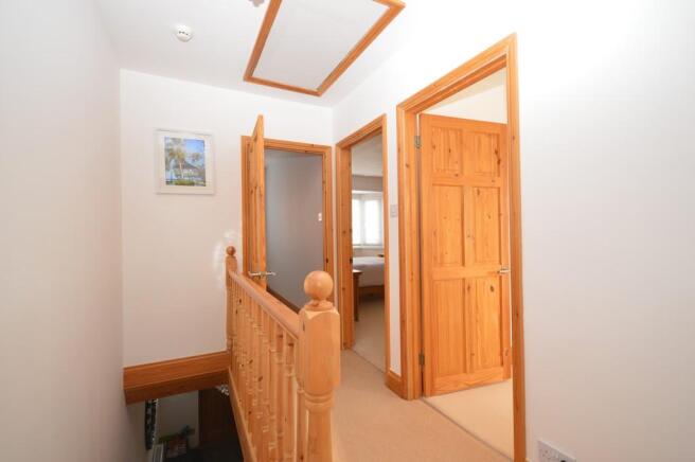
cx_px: 348
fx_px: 289
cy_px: 231
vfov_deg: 77.2
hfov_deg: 100.4
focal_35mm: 15
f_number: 4
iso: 450
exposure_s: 1/60
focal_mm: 10
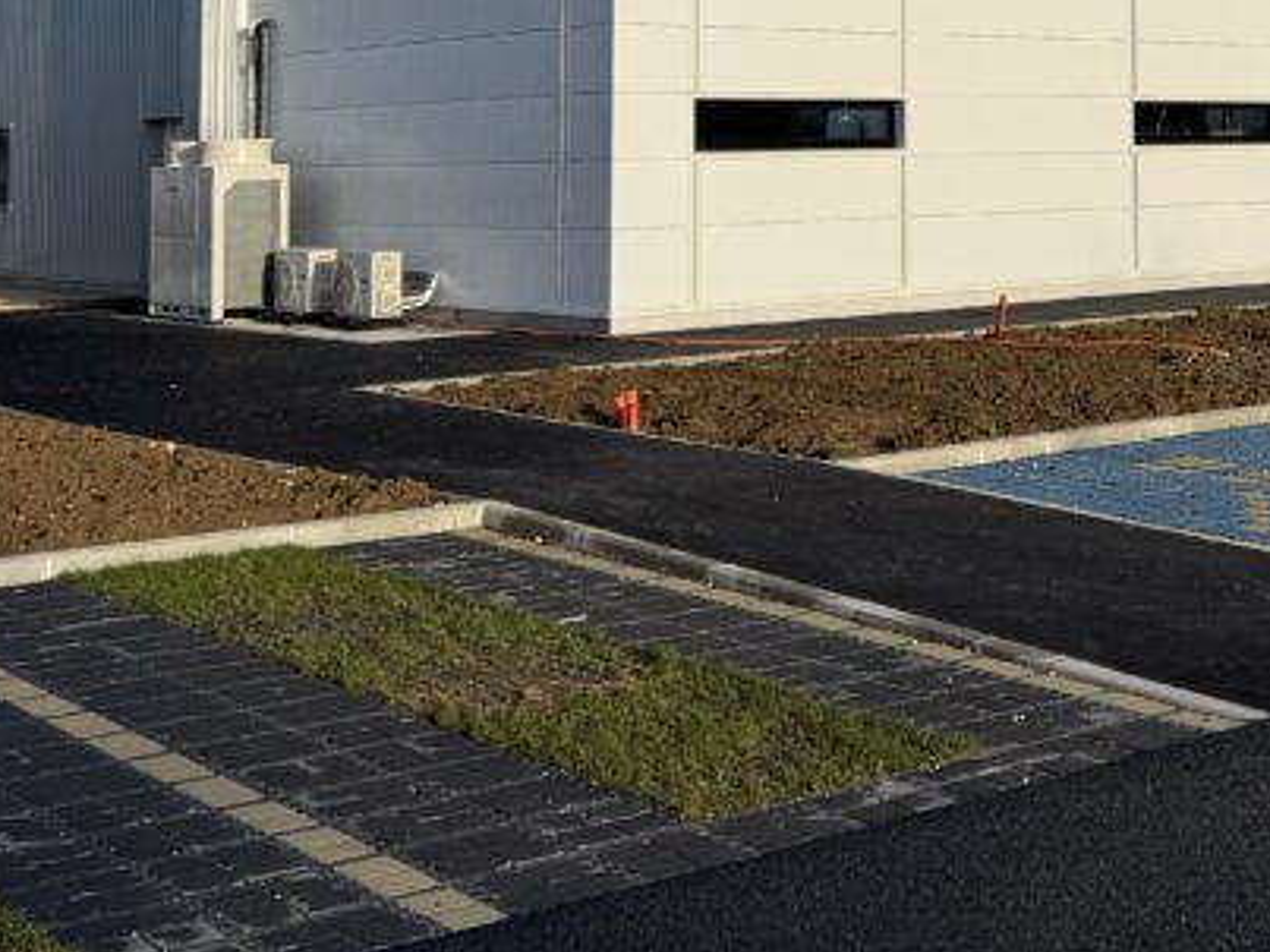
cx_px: 1194
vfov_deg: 22.9
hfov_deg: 30.0
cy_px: -28
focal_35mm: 61
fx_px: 2237
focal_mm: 6.76
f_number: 1.78
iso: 80
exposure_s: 1/6410
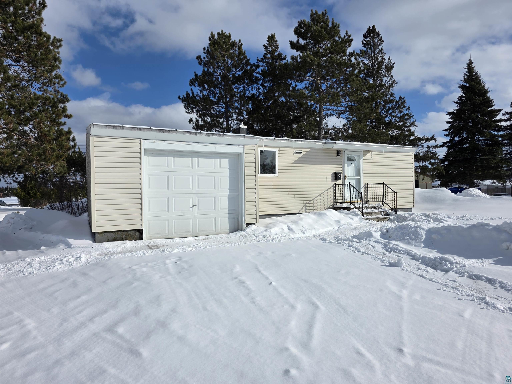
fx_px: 340
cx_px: 256
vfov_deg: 58.9
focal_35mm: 23
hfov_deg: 73.9
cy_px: 192
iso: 40
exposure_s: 1/7944
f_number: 1.7
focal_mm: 6.3
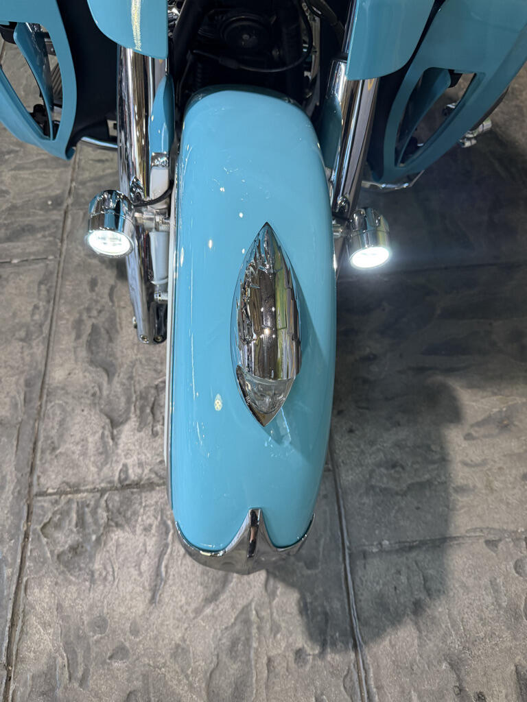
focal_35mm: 24
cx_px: 264
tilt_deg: -62.3
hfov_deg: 56.8
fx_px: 487
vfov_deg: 71.6
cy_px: 351
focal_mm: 6.76
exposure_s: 1/120
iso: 200
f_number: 1.78
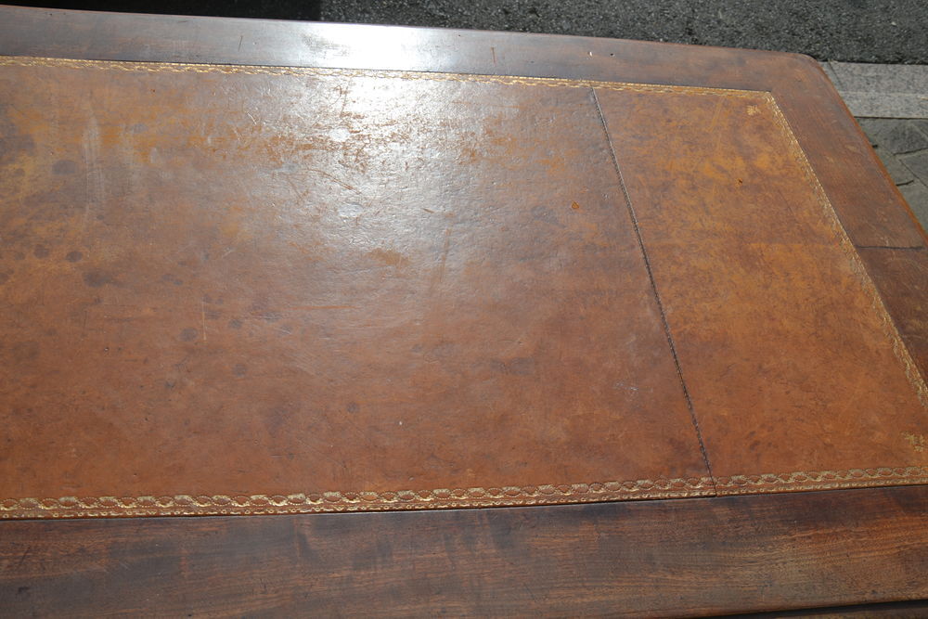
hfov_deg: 59.5
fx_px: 812
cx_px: 464
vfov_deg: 41.7
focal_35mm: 32
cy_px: 310
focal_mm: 21
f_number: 9
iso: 100
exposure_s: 1/320
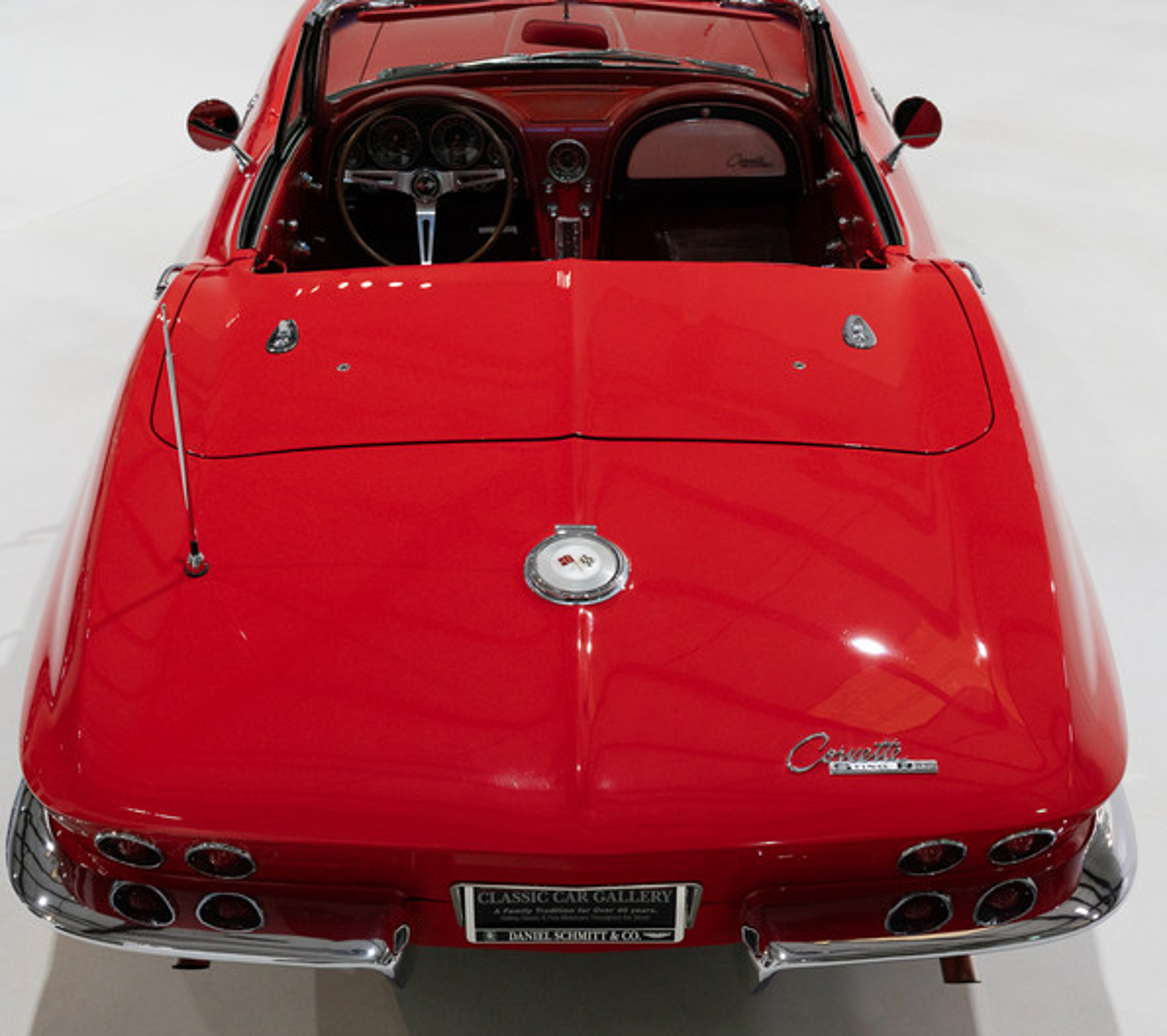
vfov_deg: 30.9
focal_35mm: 52
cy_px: 492
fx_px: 1875
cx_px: 577
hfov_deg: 34.6
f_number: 5.6
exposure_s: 1/100
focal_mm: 35.4
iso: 800
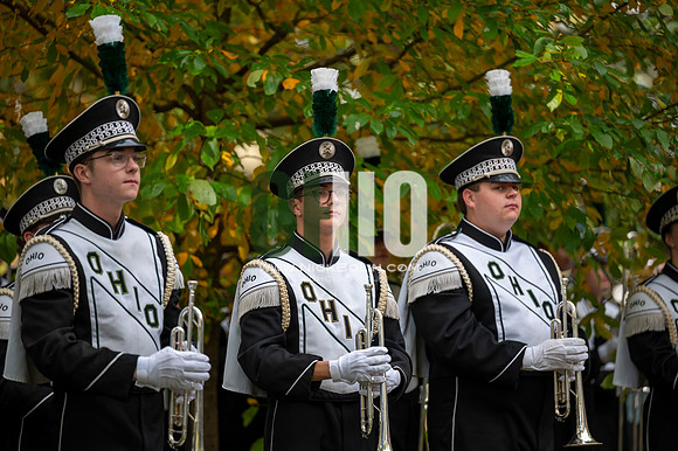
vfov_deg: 6.9
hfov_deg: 10.3
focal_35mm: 200
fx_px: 3764
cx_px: 339
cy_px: 226
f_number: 2.8
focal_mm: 200
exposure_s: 1/500
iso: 50
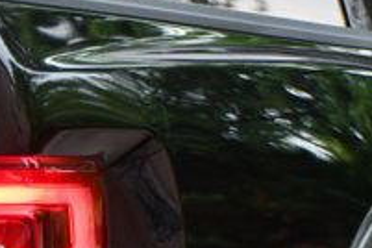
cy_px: 369
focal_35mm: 357
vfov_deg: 3.8
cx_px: -39
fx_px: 3689
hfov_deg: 5.8
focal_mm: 75
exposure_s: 1/250
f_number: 4.8
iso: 720
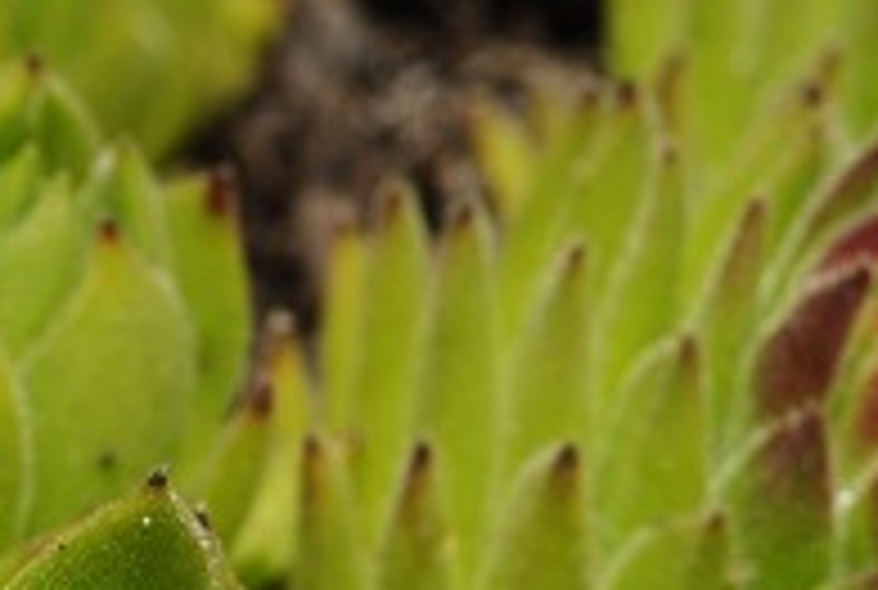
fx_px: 12786
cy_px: 554
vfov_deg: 2.6
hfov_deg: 3.9
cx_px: -63
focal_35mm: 523
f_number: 13
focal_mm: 85
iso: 100
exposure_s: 1/125
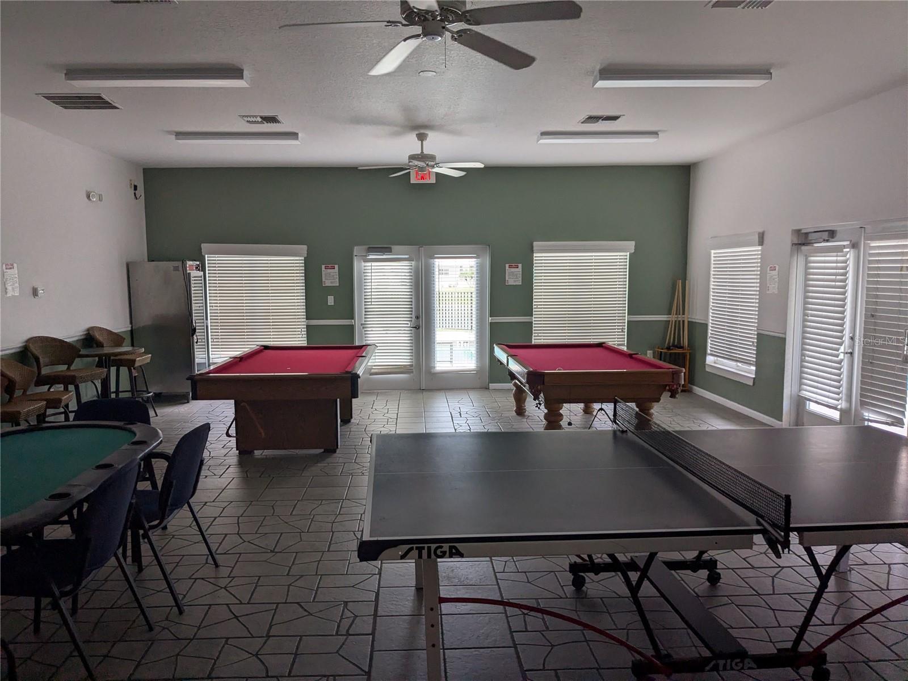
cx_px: 454
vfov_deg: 51.4
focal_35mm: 27
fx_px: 708
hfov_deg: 65.3
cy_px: 340
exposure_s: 1/304
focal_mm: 4.38
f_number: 1.73
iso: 61
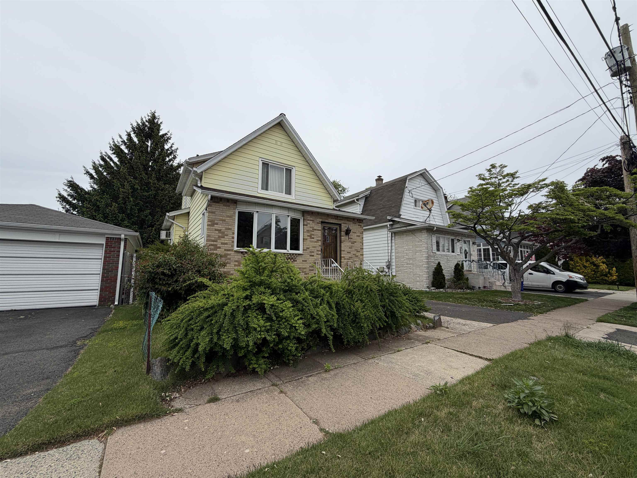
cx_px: 318
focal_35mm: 14
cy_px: 239
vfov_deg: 85.7
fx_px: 258
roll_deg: -0.4
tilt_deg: +7.1
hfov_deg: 102.1
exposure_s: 1/914
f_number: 2.2
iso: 20
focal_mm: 2.22
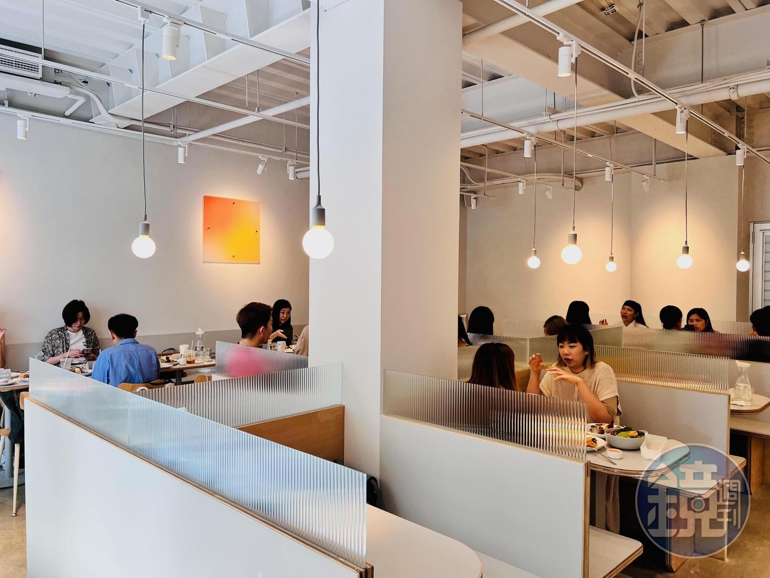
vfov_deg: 53.1
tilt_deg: -0.7
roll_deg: -1.2
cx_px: 385
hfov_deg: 67.3
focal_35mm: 26
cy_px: 289
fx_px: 578
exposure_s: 1/120
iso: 50
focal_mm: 5.7
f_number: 1.5
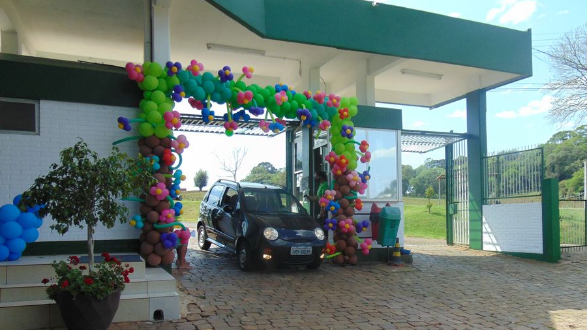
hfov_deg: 62.4
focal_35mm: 31
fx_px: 482
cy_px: 215
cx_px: 329
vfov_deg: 37.4
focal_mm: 4.5
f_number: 3
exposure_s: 1/500
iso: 80
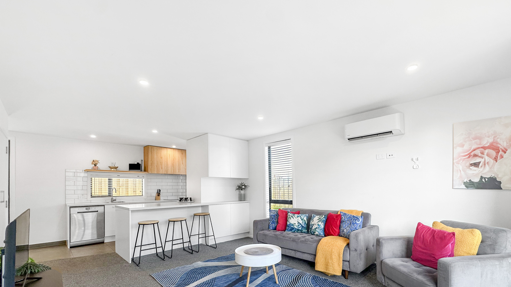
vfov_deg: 65.5
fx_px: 217
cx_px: 266
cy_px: 188
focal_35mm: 16
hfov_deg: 99.3
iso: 50
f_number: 2.2
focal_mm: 2.22
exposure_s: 1/100
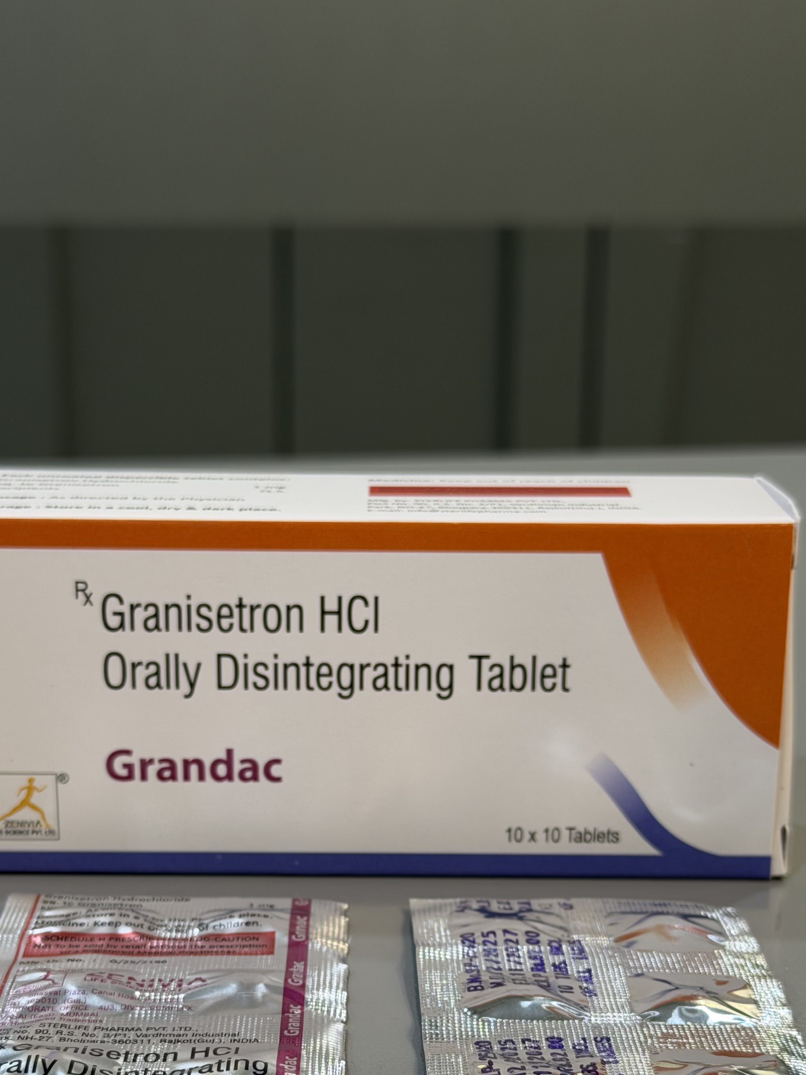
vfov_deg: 26.7
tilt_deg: -17.0
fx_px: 2235
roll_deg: -0.6
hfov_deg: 20.4
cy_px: 793
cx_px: 395
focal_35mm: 72
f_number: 1.78
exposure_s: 1/50
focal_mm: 6.76
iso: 50
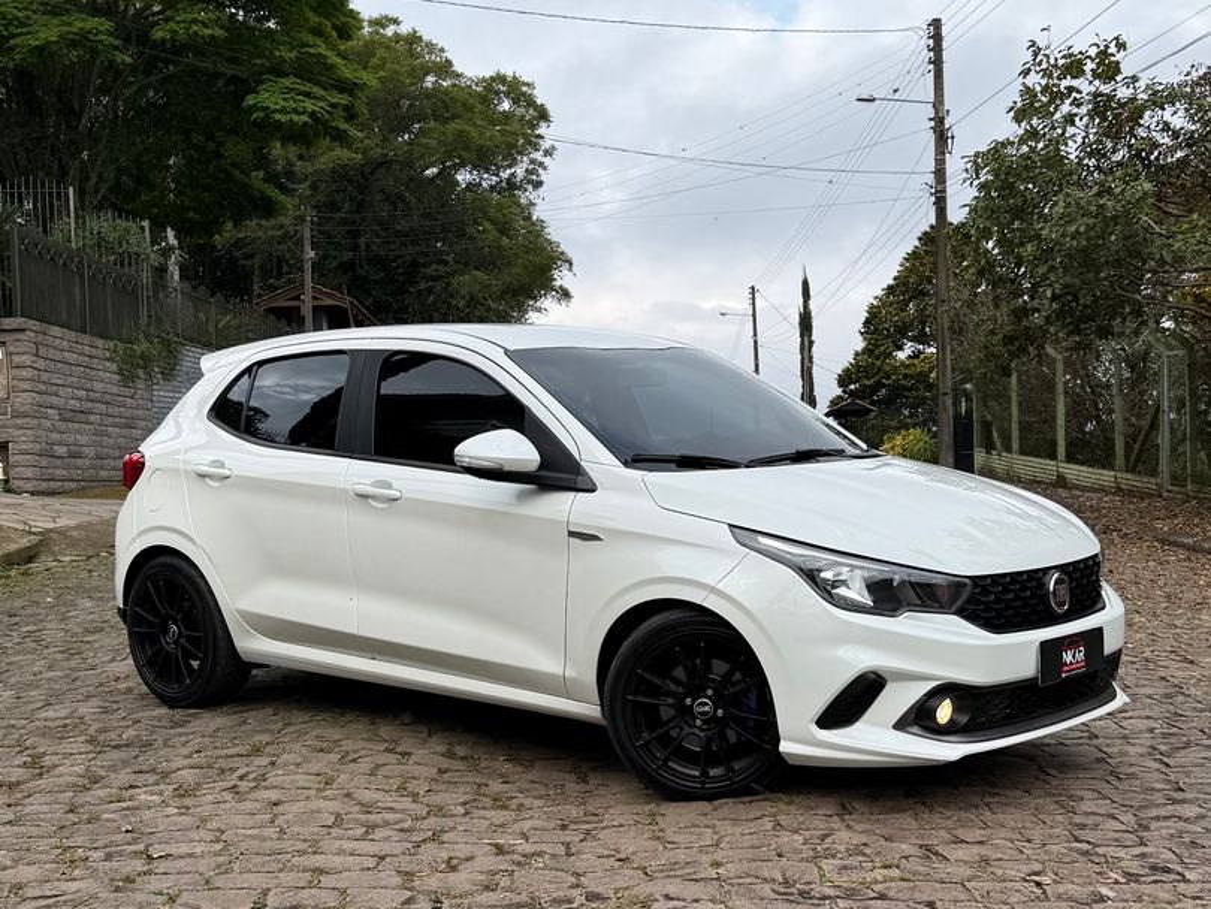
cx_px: 606
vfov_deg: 56.8
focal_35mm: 24
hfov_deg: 71.6
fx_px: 840
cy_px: 454
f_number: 1.78
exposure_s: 1/1618
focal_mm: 6.76
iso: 80
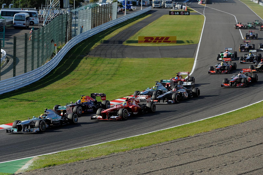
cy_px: 88
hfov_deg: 15.2
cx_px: 132
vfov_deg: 10.2
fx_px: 986
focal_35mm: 135
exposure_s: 1/1250
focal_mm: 135
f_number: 7.1
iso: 400
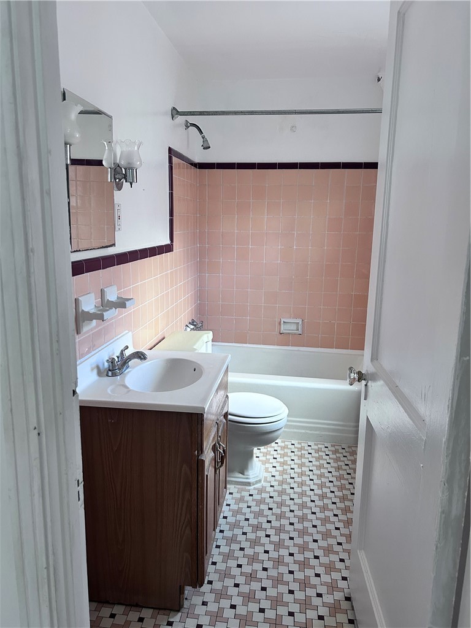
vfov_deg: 67.3
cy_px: 314
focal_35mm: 26
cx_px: 236
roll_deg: -1.8
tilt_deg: -11.2
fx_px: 472
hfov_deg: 53.1
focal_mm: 5.7
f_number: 1.5
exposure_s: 1/60
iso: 200
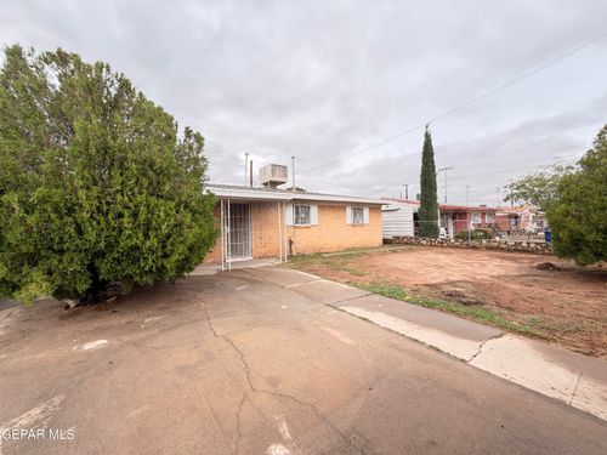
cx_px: 304
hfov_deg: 102.1
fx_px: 245
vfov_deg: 85.7
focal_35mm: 14
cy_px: 228
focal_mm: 2.22
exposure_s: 1/502
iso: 50
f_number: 2.2
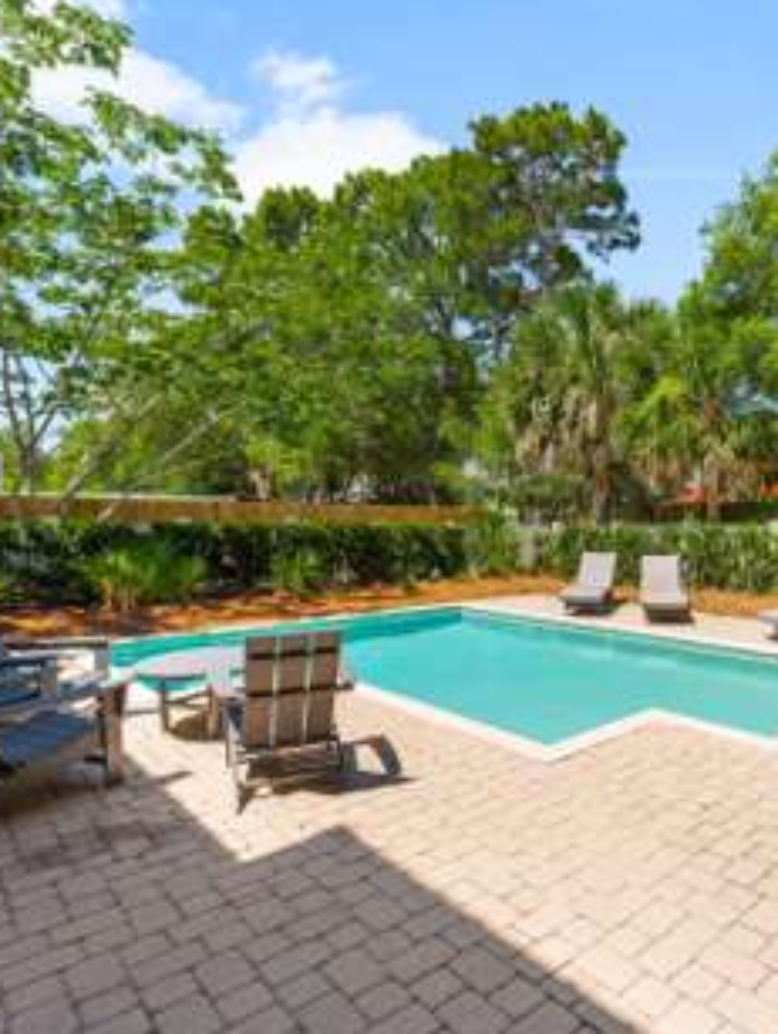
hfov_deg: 57.8
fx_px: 655
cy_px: 527
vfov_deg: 76.6
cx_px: 596
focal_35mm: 22
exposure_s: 1/640
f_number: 8
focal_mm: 14.6
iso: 400
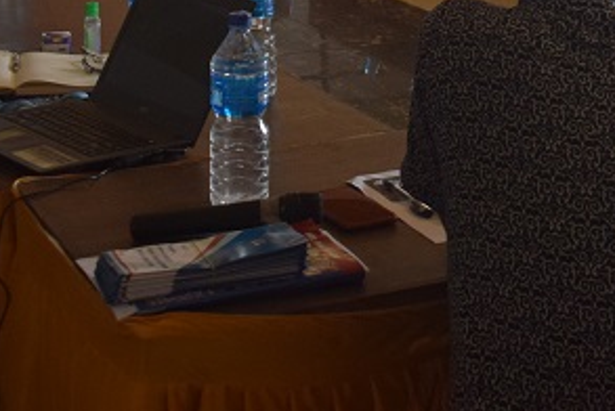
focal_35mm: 92
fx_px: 1573
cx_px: 579
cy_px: -150
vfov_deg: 14.2
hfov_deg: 21.5
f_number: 5
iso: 800
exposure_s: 1/100
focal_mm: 18
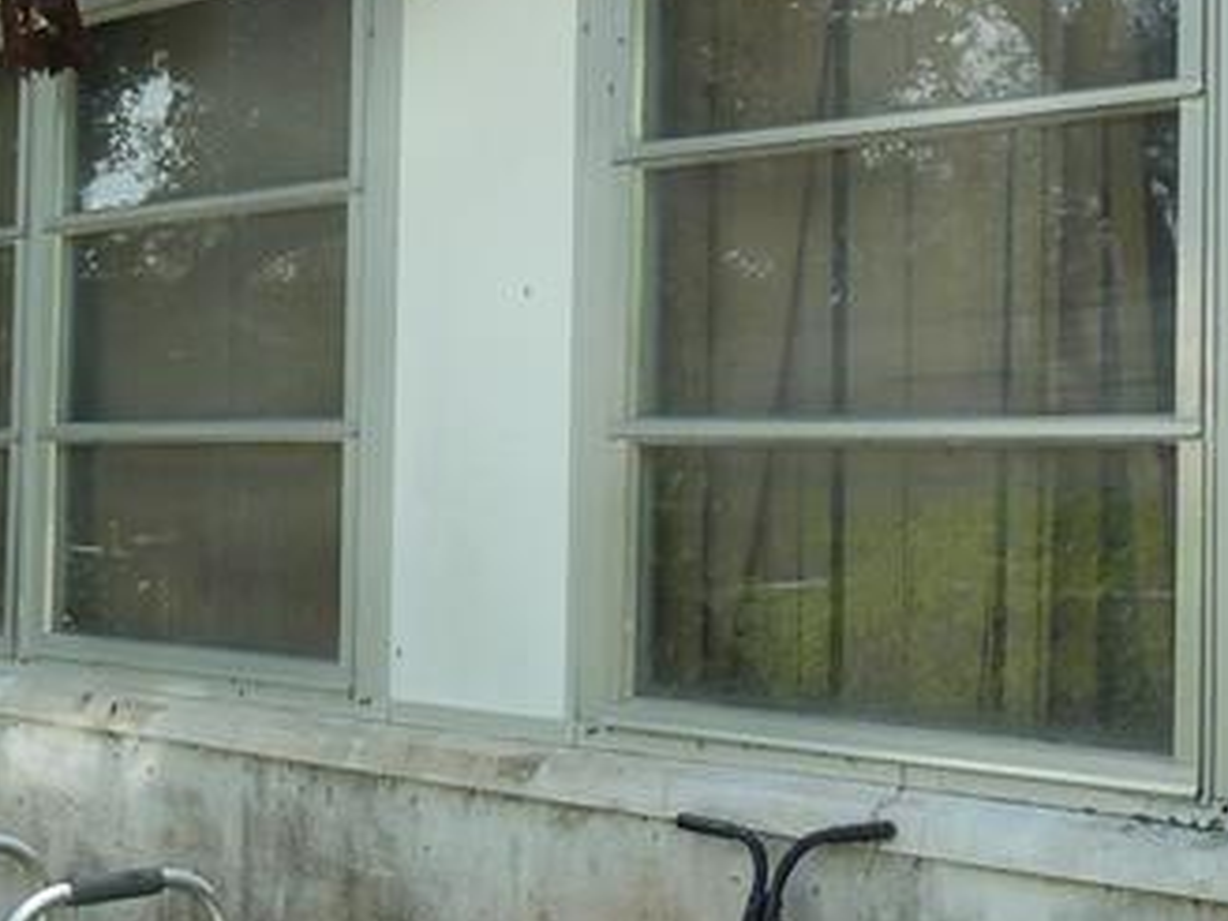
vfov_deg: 18.9
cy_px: 367
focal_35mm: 78
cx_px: 678
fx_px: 2767
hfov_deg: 25.0
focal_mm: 4.1
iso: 80
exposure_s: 1/160
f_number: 4
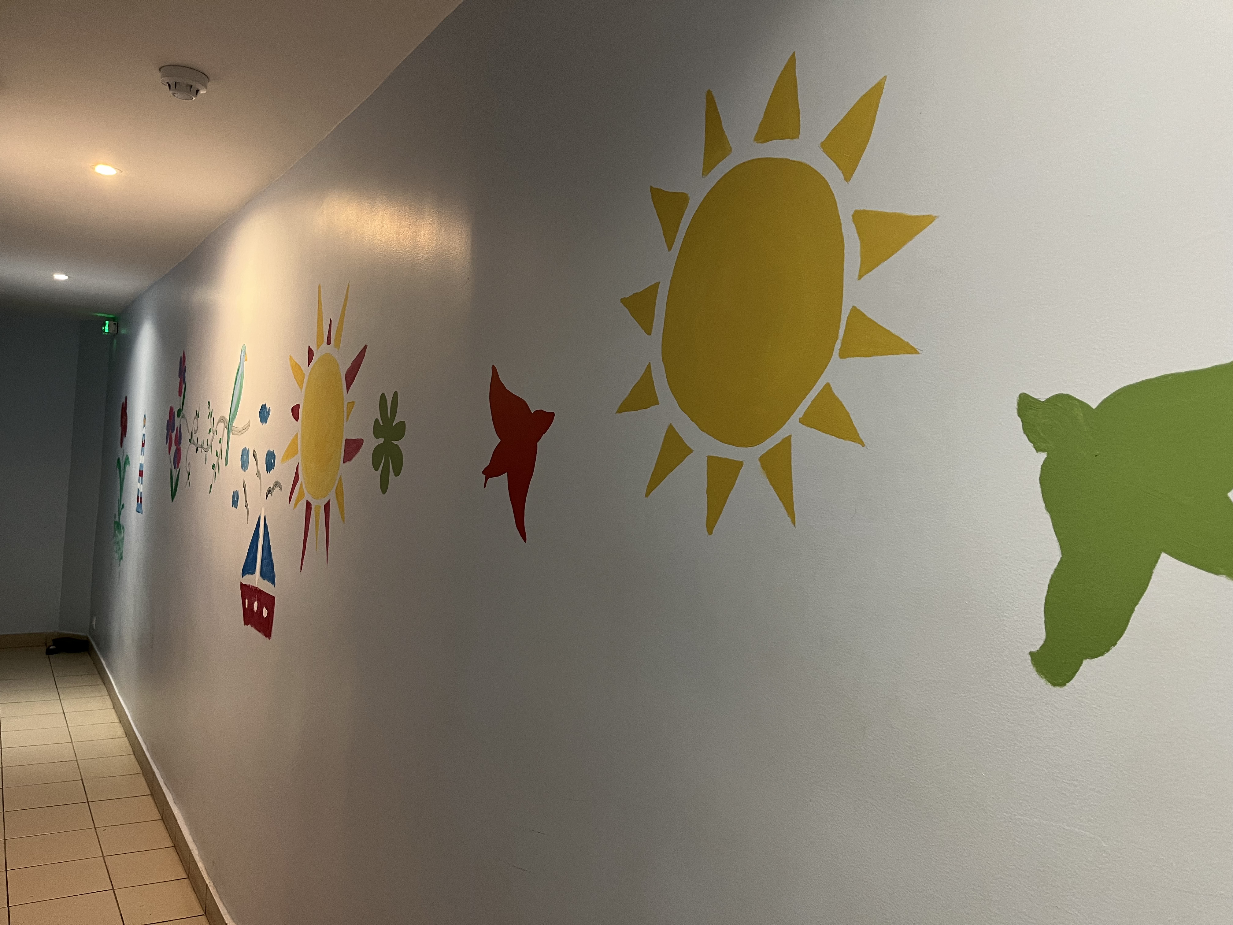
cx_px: 616
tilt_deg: -0.1
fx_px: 926
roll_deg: -3.4
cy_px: 462
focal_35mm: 26
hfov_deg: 67.3
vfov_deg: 53.1
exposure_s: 1/50
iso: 160
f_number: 1.6
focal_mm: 5.1
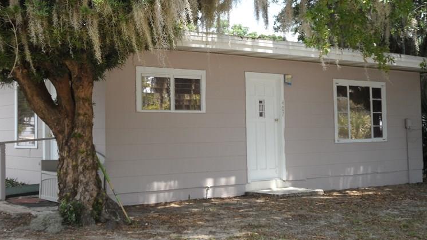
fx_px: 611
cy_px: 110
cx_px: 188
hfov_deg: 38.5
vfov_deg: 22.2
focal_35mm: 54
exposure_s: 1/250
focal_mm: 6.5
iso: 80
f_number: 3
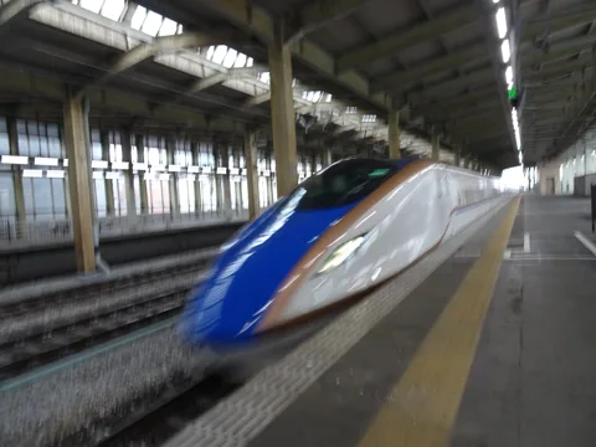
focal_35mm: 24
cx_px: 298
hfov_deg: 71.6
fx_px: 413
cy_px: 224
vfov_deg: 56.8
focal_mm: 4.1
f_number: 3.5
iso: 125
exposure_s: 1/30
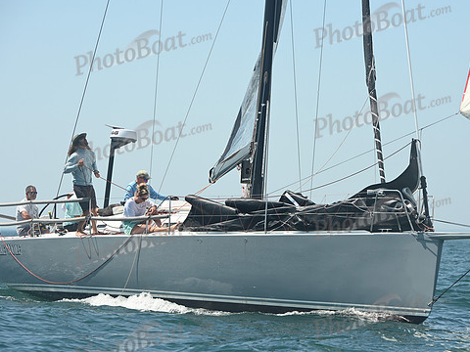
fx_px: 2525
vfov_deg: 8.0
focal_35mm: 186
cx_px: 263
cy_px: 177
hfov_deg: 10.6
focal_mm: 160
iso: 320
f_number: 9
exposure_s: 1/1000
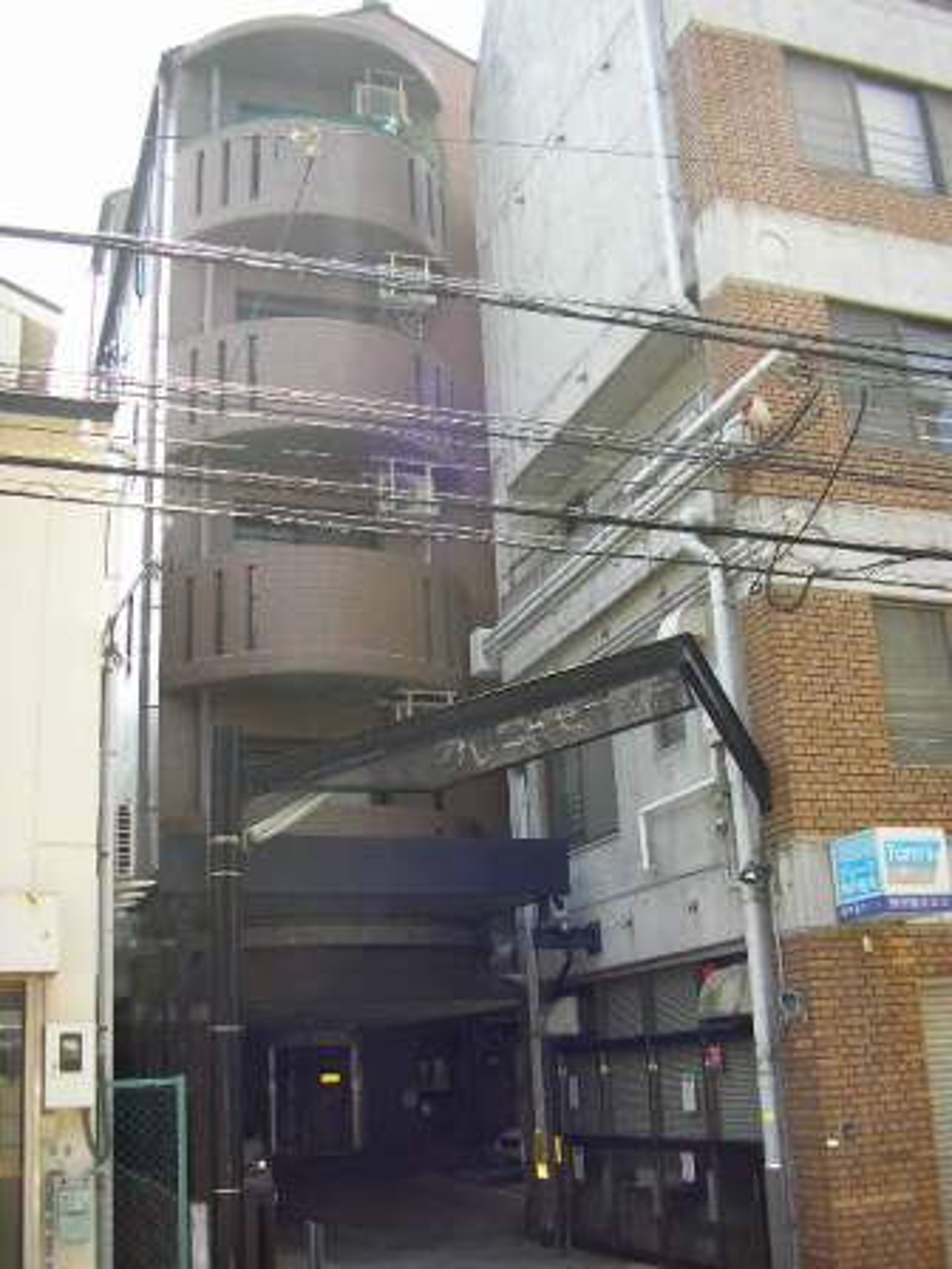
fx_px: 1393
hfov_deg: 37.7
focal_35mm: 38
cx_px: 476
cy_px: 634
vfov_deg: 49.0
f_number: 2.9
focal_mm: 5.8
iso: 71
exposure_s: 1/206
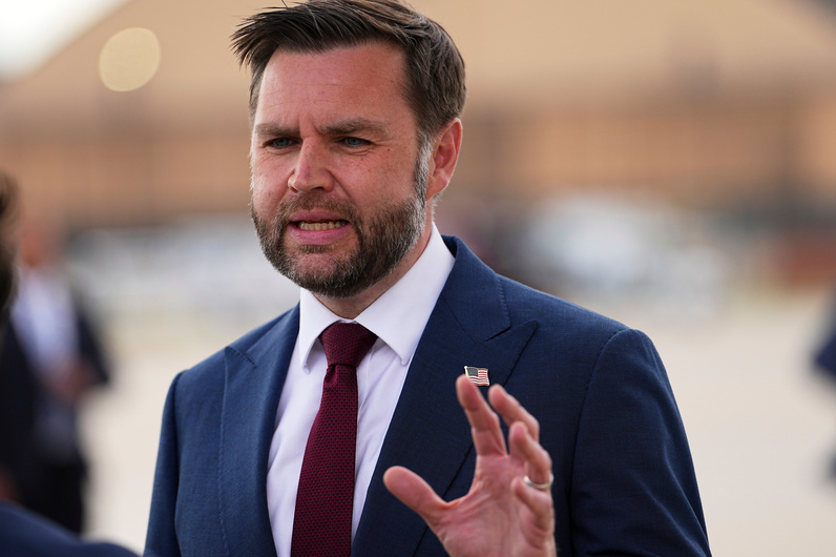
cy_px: 269
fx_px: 5617
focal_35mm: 242
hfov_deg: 8.5
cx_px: 364
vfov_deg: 5.7
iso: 125
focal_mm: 188
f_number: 2.8
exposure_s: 1/1250
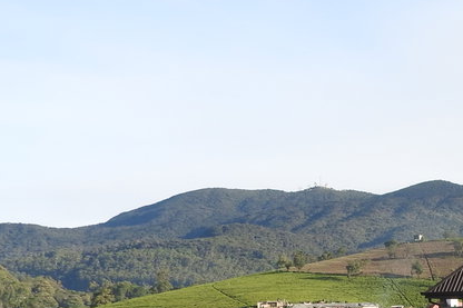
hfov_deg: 20.8
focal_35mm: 90
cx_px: 588
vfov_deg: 14.7
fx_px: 1157
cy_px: 360
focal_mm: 5.4
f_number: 3.5
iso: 100
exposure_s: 1/500
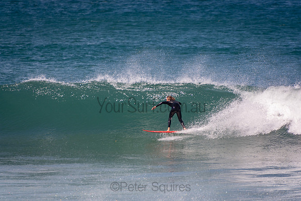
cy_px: 100
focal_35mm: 600
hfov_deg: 3.4
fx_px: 5018
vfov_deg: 2.3
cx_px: 150
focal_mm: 400
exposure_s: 1/1250
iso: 220
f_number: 5.6
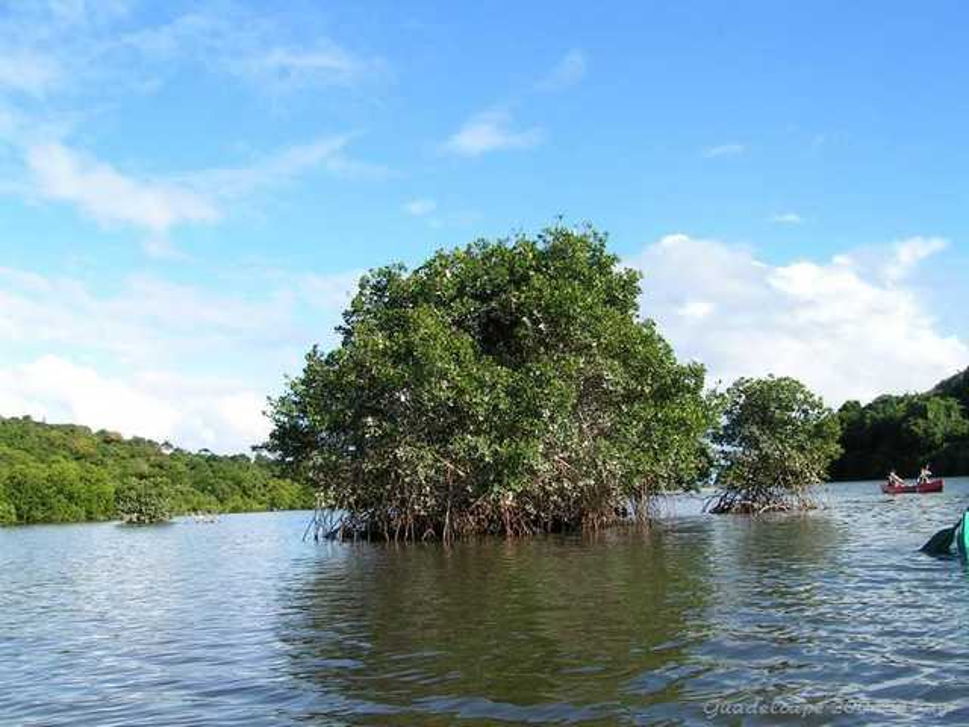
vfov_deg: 37.7
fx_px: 1064
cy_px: 364
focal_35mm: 38
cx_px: 484
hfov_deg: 49.0
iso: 50
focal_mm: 5.8
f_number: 5.6
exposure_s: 1/320
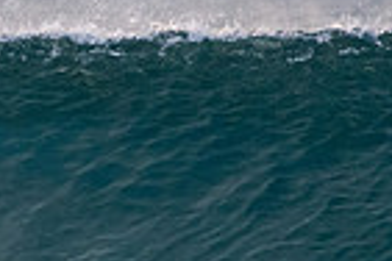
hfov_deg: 0.8
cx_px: -375
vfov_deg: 0.5
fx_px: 28222
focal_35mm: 2592
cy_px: 298
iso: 2000
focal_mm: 420
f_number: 5.6
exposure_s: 1/1600
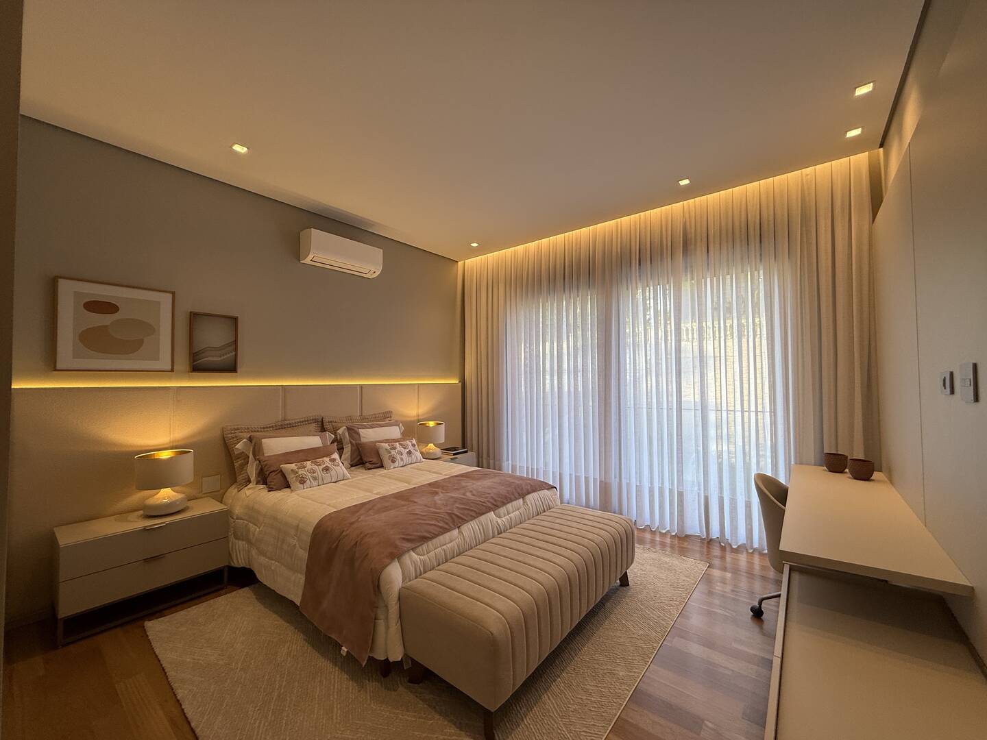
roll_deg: +0.0
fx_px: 399
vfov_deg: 85.7
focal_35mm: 14
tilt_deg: +2.4
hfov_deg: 102.1
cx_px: 494
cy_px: 370
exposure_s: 1/120
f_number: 2.2
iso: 64
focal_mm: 2.22
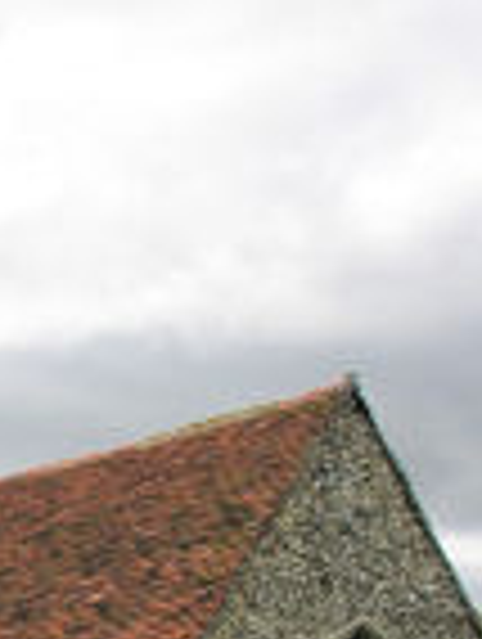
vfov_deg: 17.0
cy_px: 630
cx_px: -133
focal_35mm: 113
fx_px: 2092
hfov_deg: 12.7
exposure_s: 1/168
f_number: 6.3
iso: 50
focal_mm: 8.9
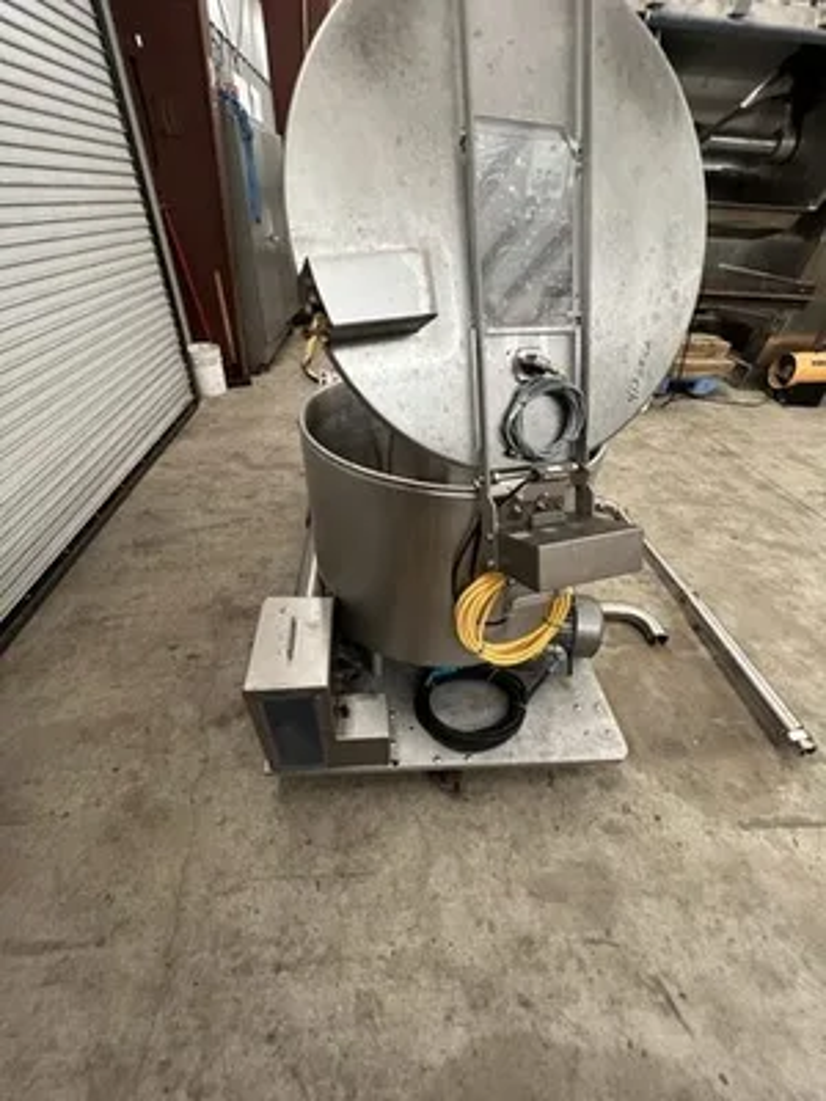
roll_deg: -5.3
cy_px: 550
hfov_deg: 89.9
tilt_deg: -39.6
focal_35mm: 13
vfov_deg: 106.2
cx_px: 413
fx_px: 414
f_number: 1.8
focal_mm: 1.57
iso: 400
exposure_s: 1/60
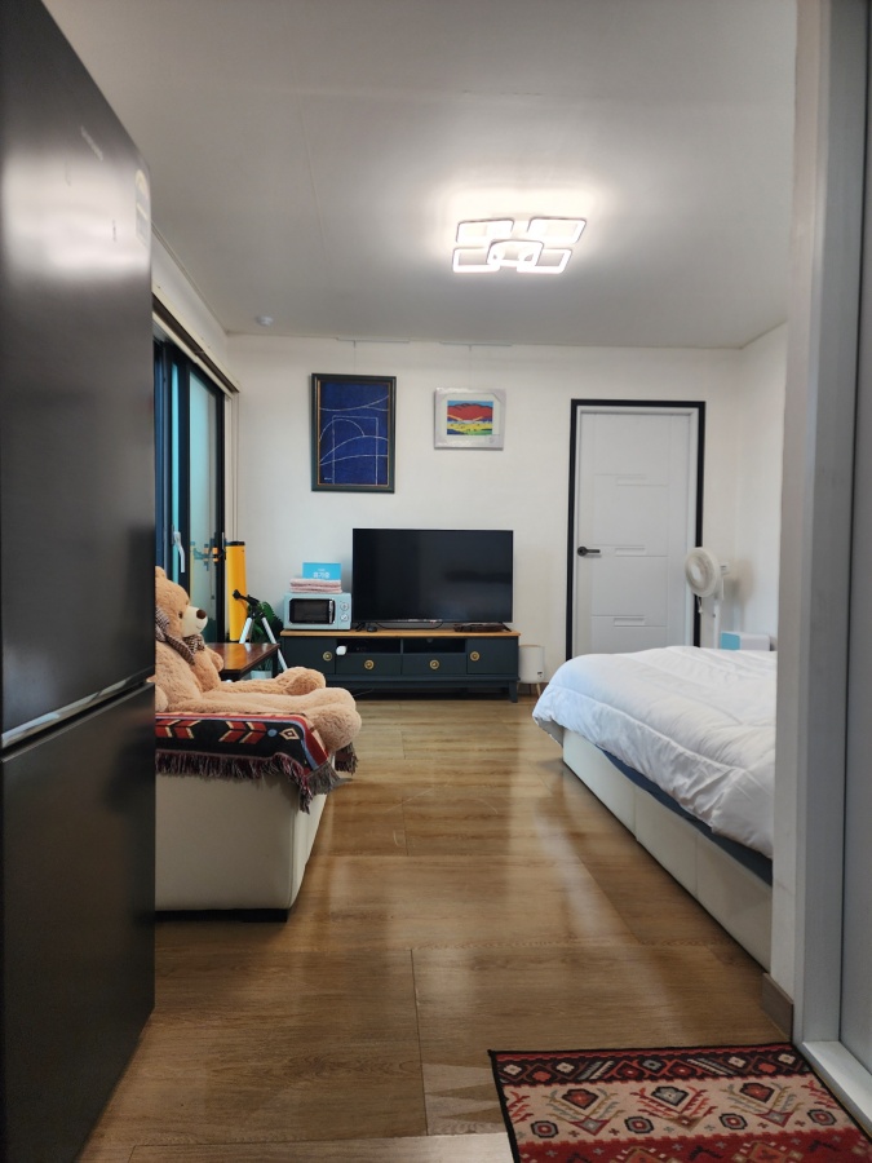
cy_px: 582
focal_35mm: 23
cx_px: 436
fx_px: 773
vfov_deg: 73.9
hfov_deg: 58.9
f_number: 1.8
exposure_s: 1/120
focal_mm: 6.4
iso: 64
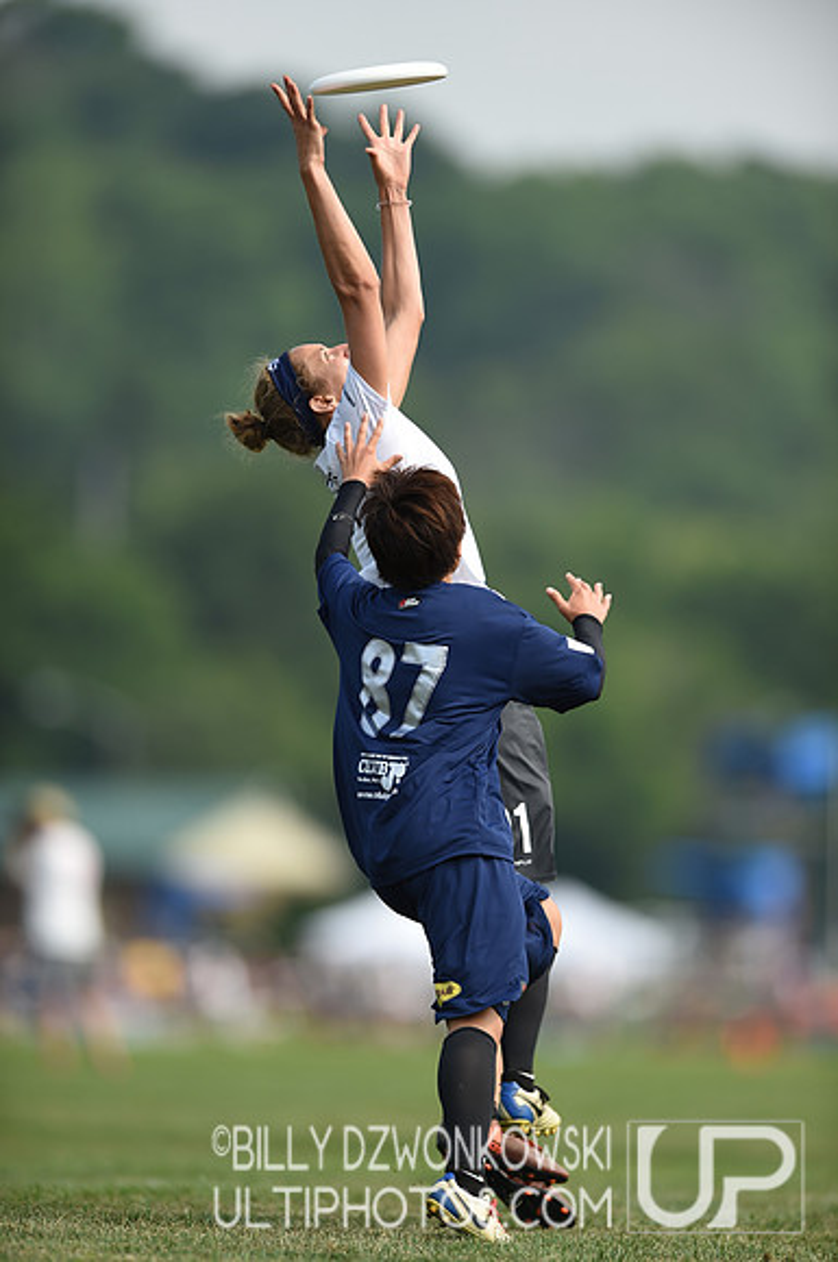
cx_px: 419
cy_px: 631
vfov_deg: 5.2
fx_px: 14007
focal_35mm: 400
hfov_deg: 3.4
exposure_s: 1/1000
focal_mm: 400
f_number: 2.8
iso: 100
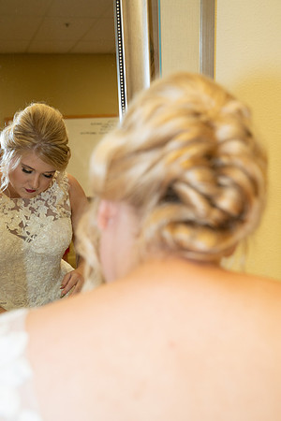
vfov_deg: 38.2
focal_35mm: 52
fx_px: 609
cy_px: 210
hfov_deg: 26.0
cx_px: 140
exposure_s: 1/200
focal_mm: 52
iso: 2000
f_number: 5
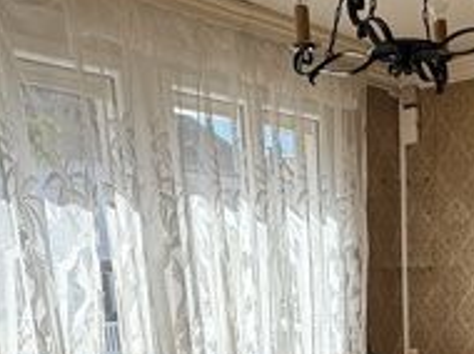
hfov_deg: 32.1
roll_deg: +2.4
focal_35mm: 59
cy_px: 581
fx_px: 807
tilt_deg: -19.2
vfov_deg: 20.1
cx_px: 357
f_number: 2.2
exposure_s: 1/527
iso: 50
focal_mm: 2.22
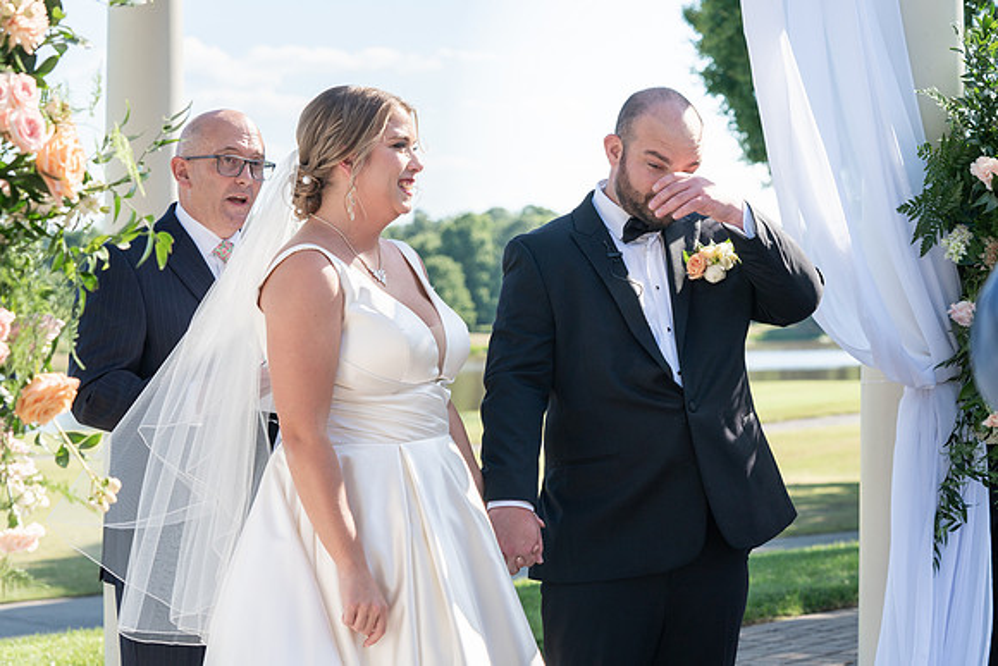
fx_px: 2396
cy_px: 340
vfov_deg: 15.8
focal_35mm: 86
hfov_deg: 23.5
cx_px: 489
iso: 100
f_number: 5.6
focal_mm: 83
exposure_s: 1/400
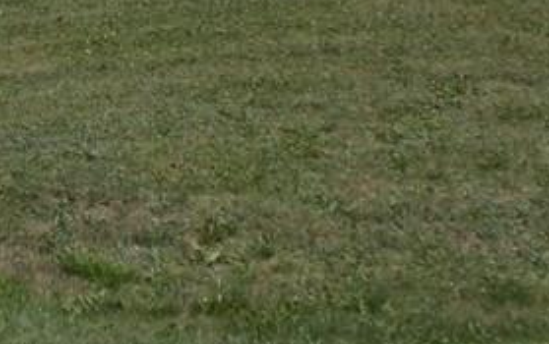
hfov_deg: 12.1
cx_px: 57
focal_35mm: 171
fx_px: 2561
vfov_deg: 7.5
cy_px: -240
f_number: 10.6
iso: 80
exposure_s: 1/160
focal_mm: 7.9
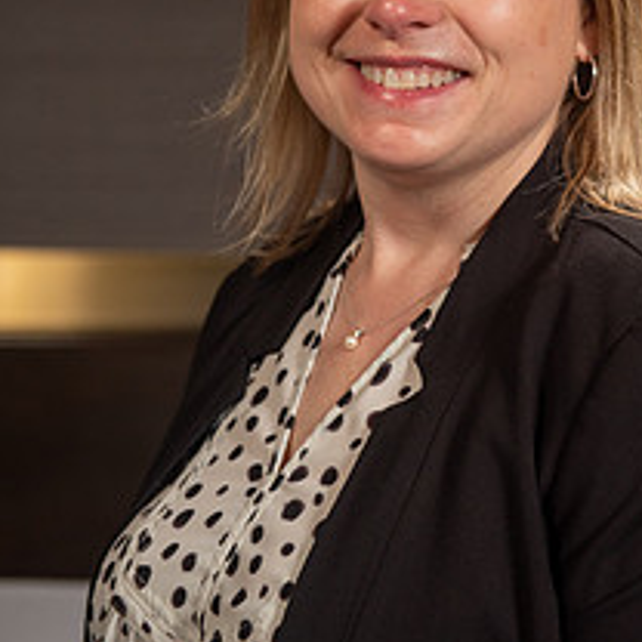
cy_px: 25
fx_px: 2392
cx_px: 431
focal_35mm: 114
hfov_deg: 15.3
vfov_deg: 15.1
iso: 800
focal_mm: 62
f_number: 4
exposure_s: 1/100
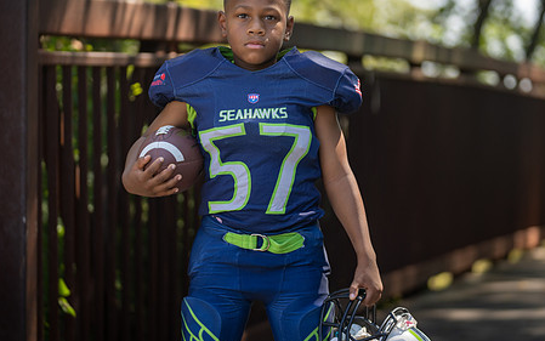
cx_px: 273
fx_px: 2303
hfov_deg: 13.5
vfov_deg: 8.5
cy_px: 128
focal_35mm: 155
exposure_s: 1/400
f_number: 2.8
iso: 100
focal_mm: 113
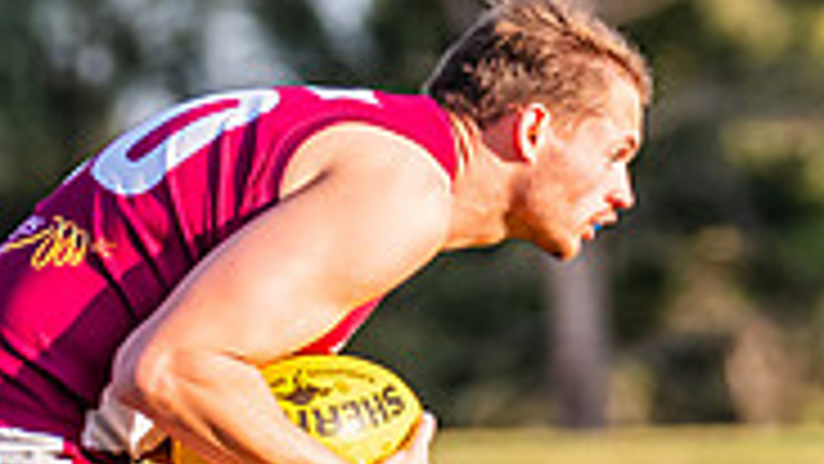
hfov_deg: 1.4
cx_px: 202
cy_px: 497
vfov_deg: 0.8
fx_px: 32932
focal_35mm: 1507
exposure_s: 1/1250
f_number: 6.3
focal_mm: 290
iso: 800
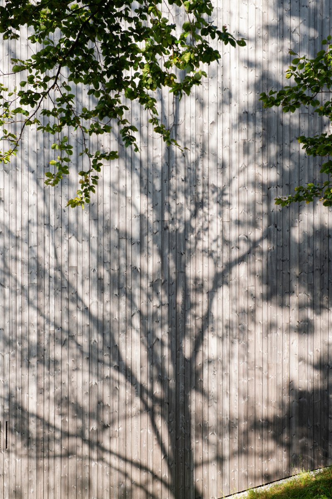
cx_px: 166
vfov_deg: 28.8
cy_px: 250
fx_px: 968
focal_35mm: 70
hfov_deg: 19.5
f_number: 5.6
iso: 64
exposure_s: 1/80
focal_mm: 70
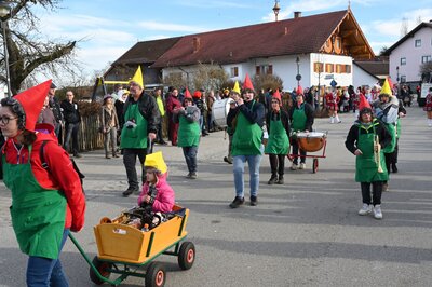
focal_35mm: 38
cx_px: 216
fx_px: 456
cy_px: 144
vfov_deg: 35.0
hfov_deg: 50.7
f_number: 20
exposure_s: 1/200
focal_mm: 38
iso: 1000
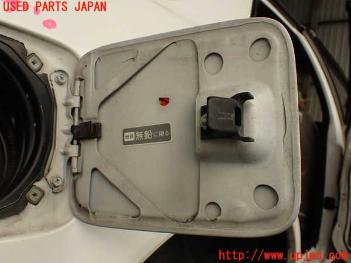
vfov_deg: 46.8
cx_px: 176
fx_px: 304
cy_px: 132
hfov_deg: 60.0
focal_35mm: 30
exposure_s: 1/125
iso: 100
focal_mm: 5.4
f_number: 3.2
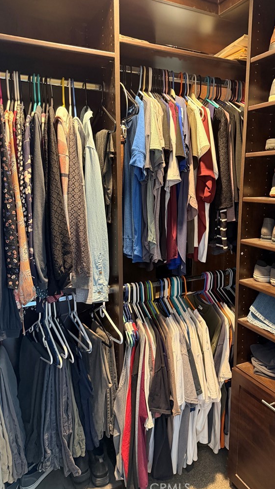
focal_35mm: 27
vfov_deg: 69.9
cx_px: 169
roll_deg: -0.8
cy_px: 243
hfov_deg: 42.6
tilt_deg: -11.3
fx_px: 350
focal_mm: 6.76
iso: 640
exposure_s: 1/40
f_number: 1.78
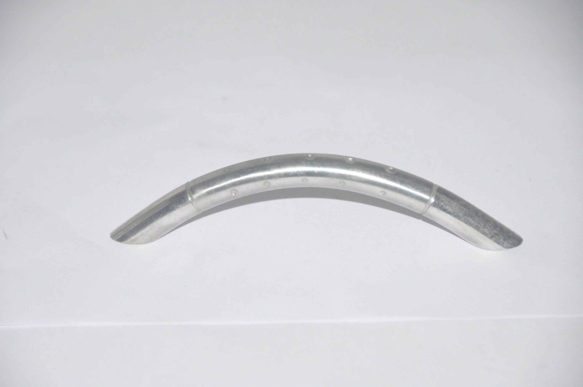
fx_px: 3639
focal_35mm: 225
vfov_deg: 6.1
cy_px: 194
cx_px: 292
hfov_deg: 9.2
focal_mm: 150
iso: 1250
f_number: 5.6
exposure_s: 1/60
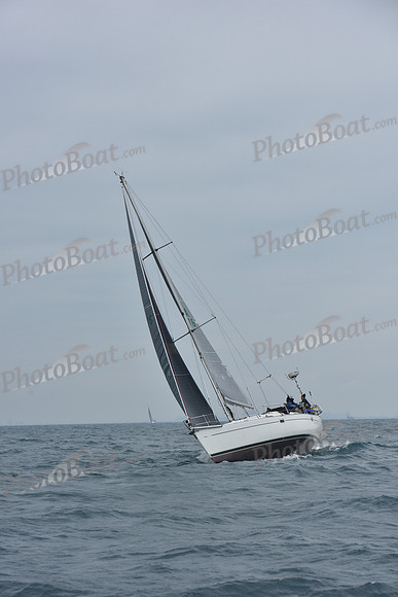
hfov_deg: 13.7
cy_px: 298
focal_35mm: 100
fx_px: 1657
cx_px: 199
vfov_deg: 20.4
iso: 250
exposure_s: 1/800
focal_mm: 100
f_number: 8
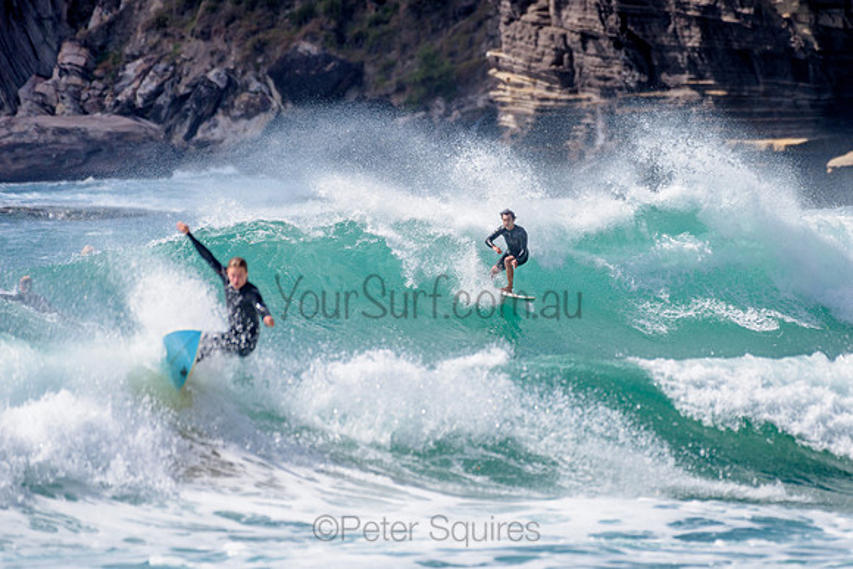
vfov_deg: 2.2
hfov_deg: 3.4
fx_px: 14530
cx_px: 519
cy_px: 221
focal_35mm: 613
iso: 110
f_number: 5.6
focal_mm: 500
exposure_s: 1/2000
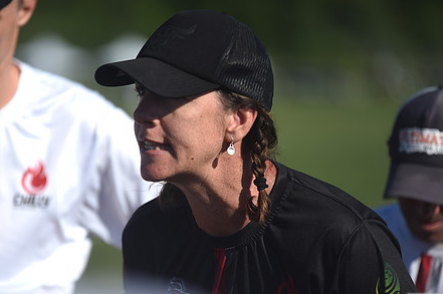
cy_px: 151
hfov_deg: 7.8
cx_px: 191
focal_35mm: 263
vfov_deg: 5.2
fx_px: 3233
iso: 50
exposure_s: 1/1250
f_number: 2.8
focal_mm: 200
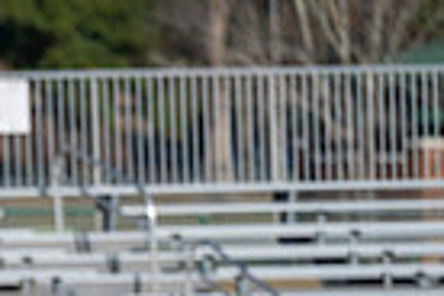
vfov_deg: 1.6
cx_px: -438
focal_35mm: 838
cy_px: 555
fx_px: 10335
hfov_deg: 2.5
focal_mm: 200
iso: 160
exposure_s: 1/2000
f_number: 4
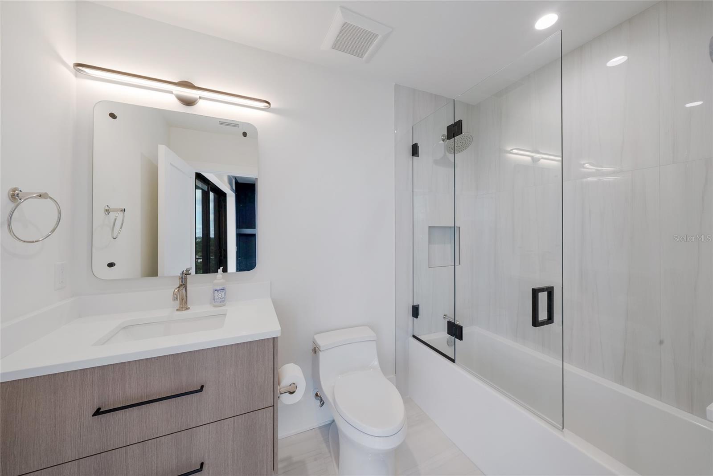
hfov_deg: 112.6
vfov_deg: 90.1
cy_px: 238
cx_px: 356
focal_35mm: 12
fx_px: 238
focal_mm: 12
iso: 400
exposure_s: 1/4
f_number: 11
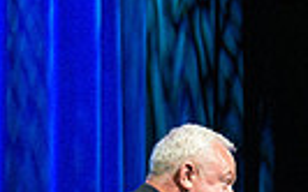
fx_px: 2953
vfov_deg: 3.7
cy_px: 393
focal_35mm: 352
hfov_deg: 5.9
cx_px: 366
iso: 5000
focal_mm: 70
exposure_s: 1/1250
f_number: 2.8
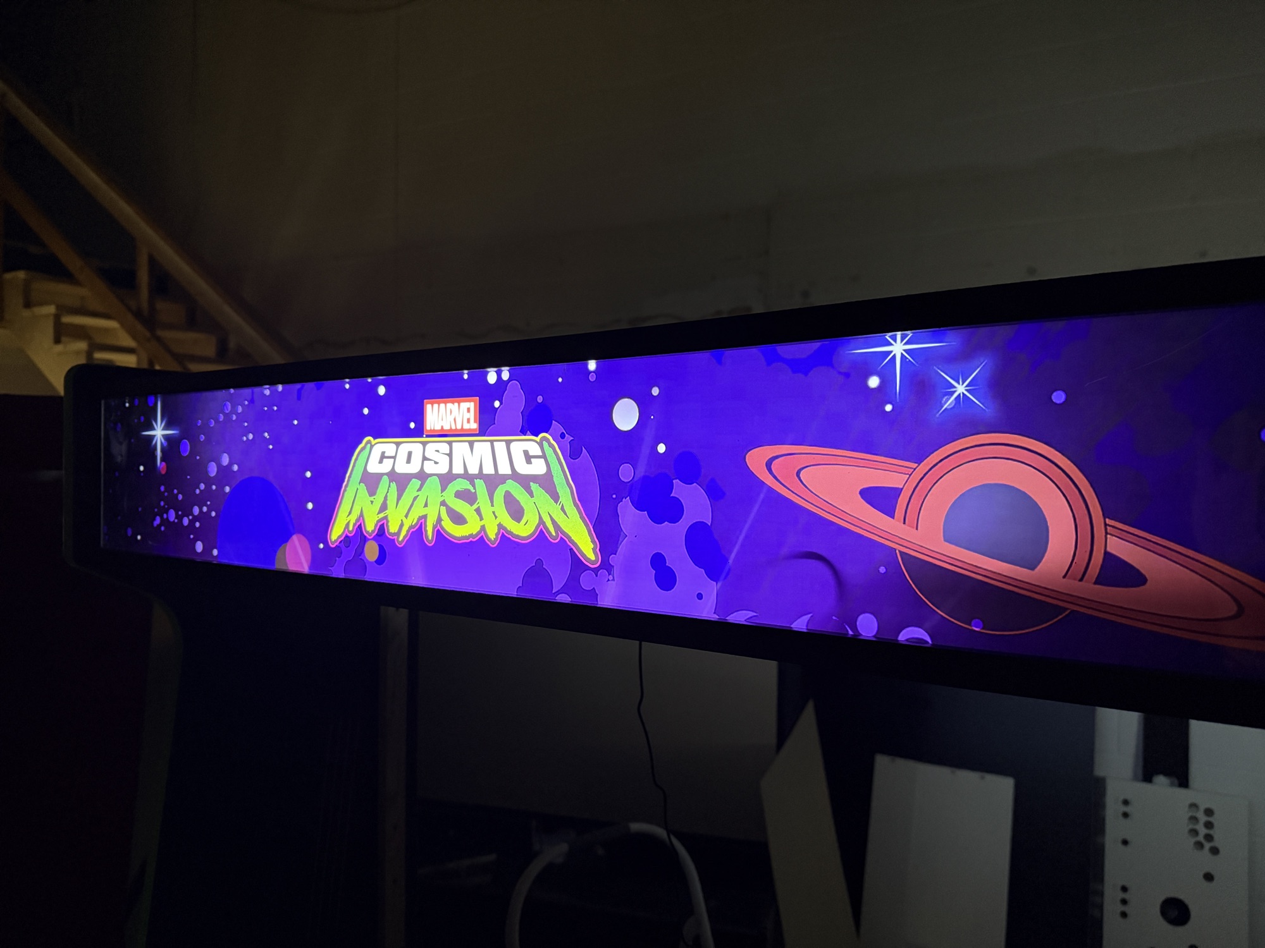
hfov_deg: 71.6
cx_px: 632
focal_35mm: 24
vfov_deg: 56.8
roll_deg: -0.6
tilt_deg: -0.3
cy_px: 474
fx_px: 877
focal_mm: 6.76
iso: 640
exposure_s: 1/60
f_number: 1.78
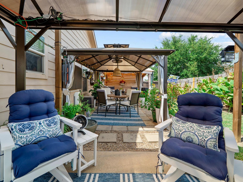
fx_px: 105
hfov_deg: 98.1
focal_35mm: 15
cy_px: 86
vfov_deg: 81.7
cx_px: 119
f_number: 8
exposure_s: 1/60
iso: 200
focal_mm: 13
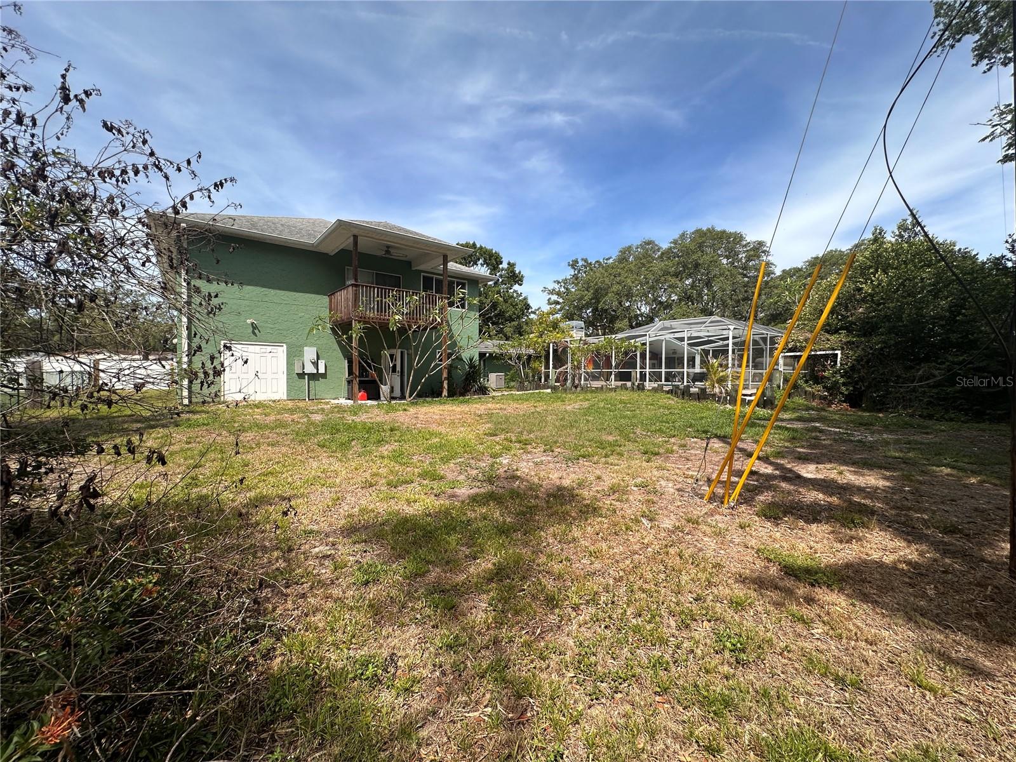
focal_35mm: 14
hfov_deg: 102.1
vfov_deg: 85.7
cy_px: 381
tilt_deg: -1.3
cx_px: 508
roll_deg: -0.6
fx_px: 411
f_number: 2.2
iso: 50
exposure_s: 1/1383
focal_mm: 2.22
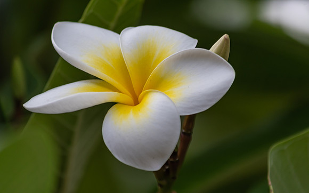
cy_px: 112
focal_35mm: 498
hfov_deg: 4.2
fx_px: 4192
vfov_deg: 2.6
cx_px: 141
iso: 400
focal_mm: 300
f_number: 5.6
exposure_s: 1/60
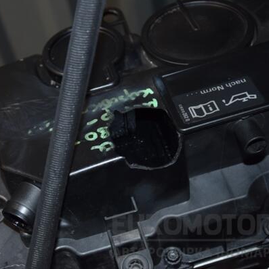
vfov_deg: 21.4
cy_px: 134
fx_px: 712
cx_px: 100
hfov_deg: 21.3
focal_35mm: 81
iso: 800
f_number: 4.8
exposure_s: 1/60
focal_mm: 42
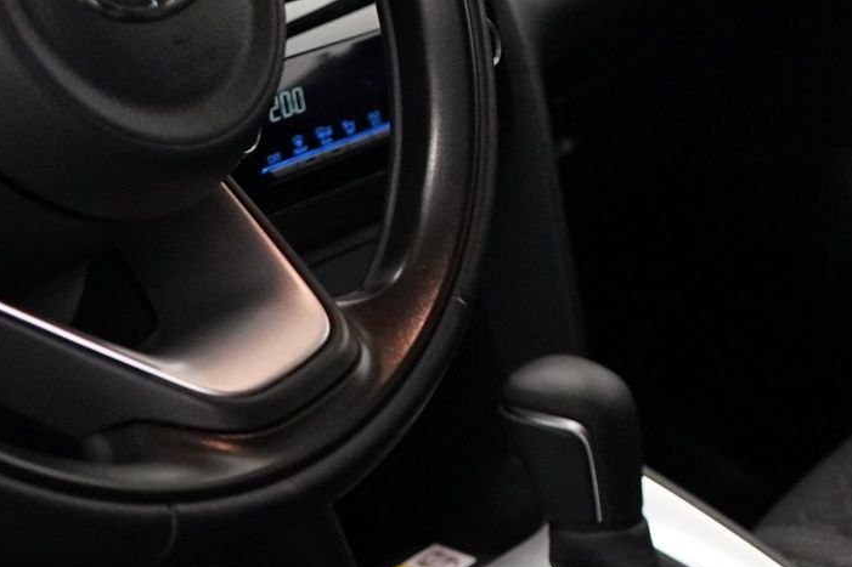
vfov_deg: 12.7
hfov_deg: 19.0
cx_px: 600
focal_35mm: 107
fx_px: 2532
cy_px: 117
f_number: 3.5
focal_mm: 30
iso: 3200
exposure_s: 1/160
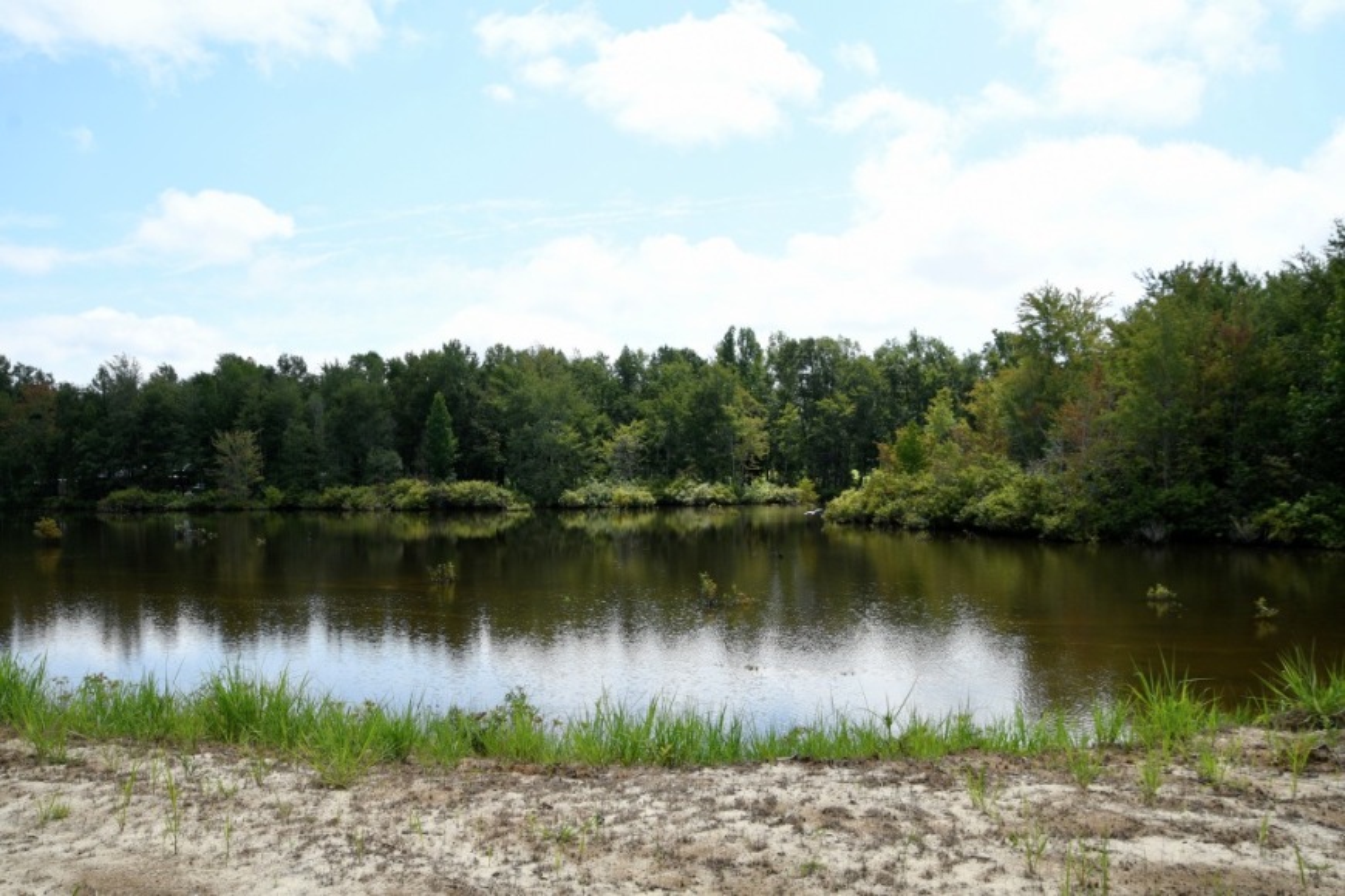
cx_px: 672
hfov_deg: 67.4
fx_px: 1009
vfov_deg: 47.9
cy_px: 448
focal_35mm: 27
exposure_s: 1/400
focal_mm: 18
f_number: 8
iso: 200
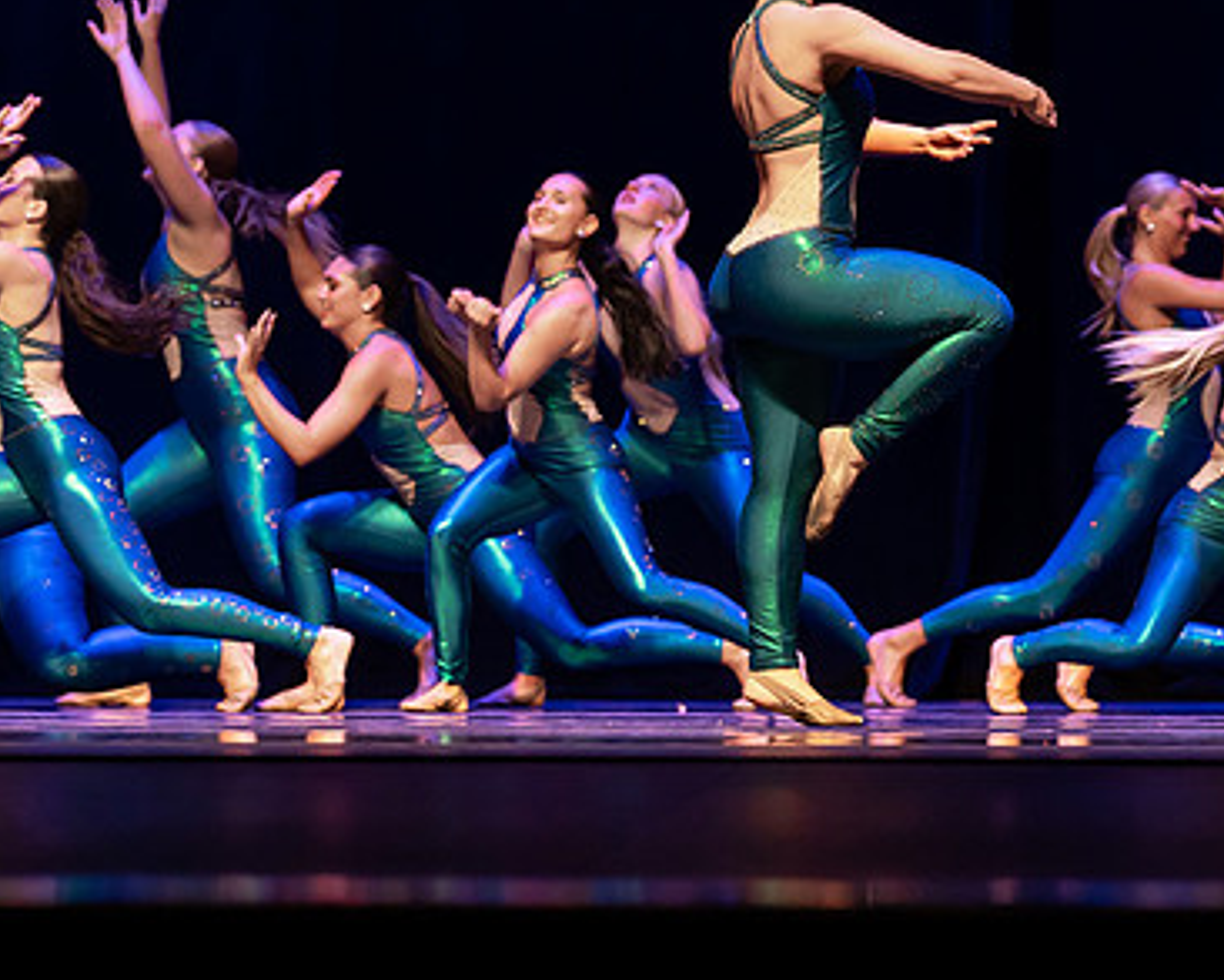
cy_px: 260
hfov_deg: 11.4
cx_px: 807
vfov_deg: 9.1
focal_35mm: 169
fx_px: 6124
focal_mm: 92
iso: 3200
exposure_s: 1/640
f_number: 2.8
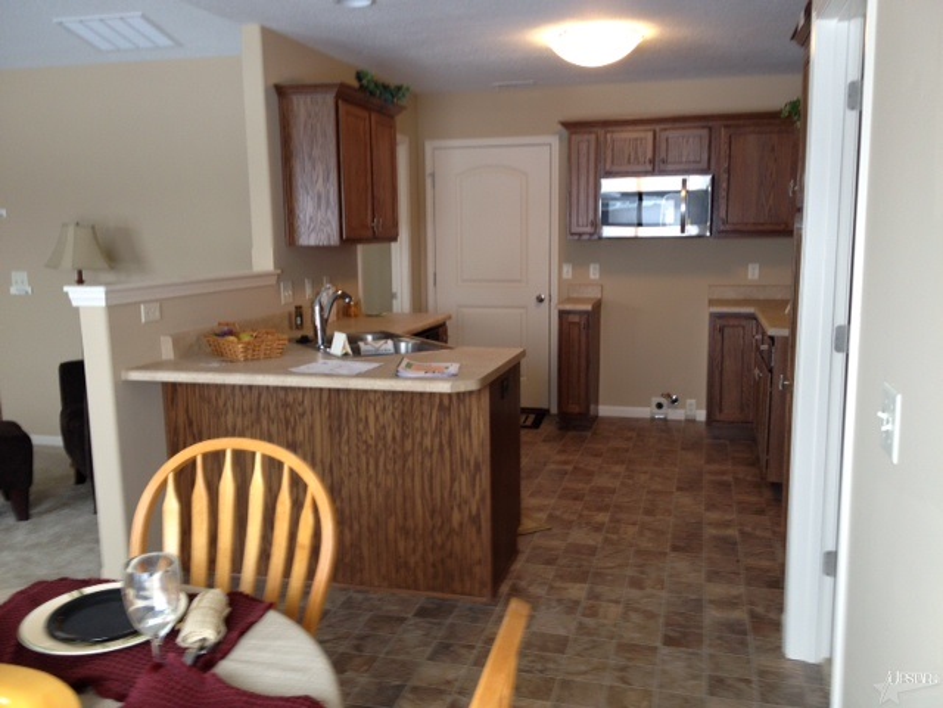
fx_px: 953
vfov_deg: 40.7
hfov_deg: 52.6
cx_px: 472
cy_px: 354
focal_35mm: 35
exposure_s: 1/40
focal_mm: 4.28
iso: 50
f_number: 2.4
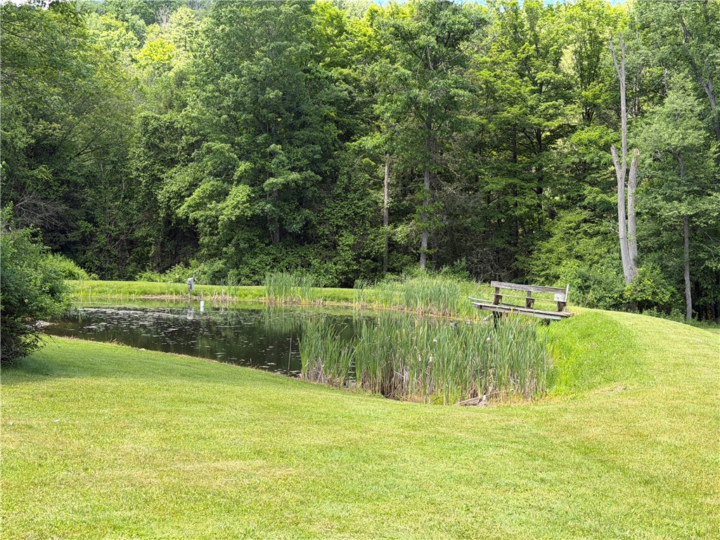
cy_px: 270
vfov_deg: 30.3
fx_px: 998
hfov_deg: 39.7
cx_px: 360
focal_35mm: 48
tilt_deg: -3.5
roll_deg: -3.1
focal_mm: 6.76
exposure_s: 1/865
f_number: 1.78
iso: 100
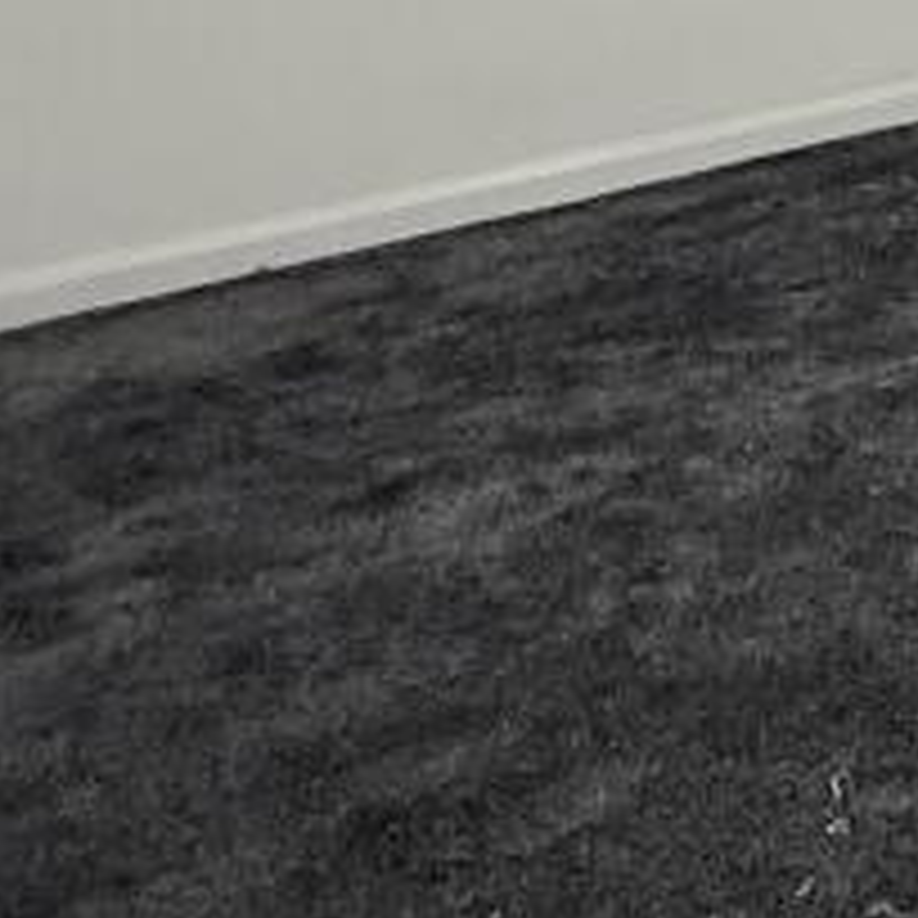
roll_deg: -0.9
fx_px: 1860
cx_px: 2074
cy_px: -117
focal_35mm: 62
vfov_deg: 25.5
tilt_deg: -12.6
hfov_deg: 16.2
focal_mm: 2.22
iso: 200
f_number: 2.2
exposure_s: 1/50
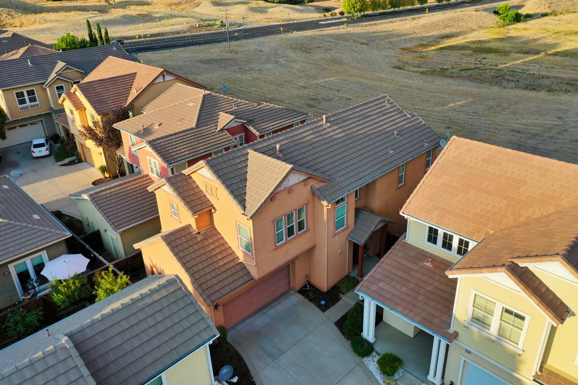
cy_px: 192
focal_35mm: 28
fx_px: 450
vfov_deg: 46.4
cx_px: 289
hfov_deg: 65.5
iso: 100
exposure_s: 1/200
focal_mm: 10.26
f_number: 4.5
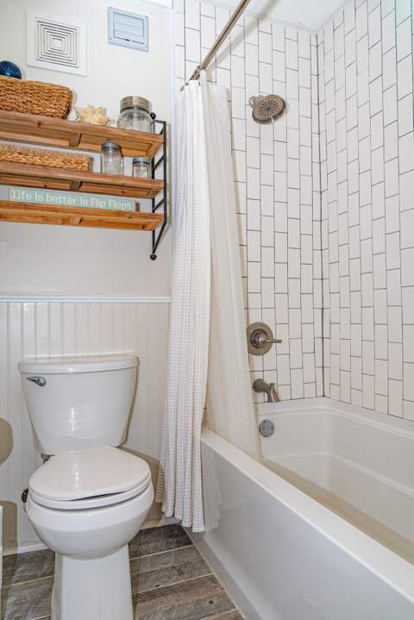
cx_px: 207
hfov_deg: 53.2
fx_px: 414
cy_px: 310
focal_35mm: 24
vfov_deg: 73.7
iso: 400
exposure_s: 1/125
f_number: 7.1
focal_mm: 24
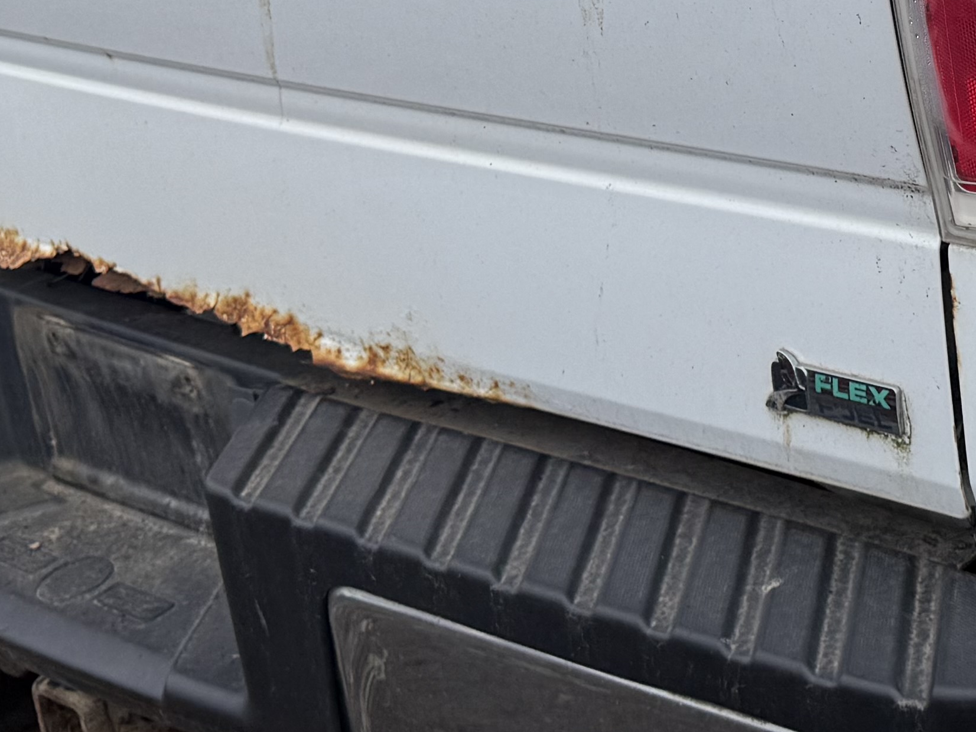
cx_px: 1125
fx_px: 2340
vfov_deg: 17.0
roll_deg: +8.2
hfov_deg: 22.0
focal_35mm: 83
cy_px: -144
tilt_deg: -14.1
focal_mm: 6.76
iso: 80
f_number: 1.78
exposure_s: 1/1493
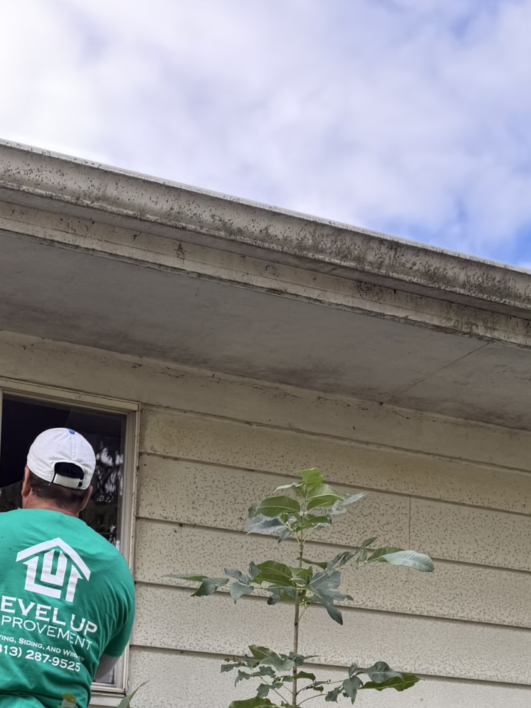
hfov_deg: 24.6
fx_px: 1187
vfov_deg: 28.9
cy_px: 846
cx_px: 61
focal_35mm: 58
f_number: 1.78
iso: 80
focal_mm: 6.76
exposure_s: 1/488
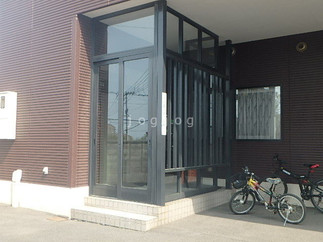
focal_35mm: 36
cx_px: 162
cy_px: 121
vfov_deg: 39.7
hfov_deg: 51.4
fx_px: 336
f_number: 5
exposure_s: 1/125
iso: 125
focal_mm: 6.4
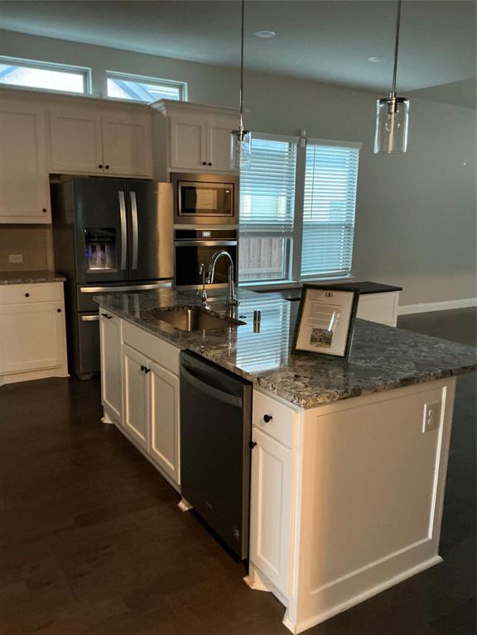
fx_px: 514
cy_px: 318
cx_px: 238
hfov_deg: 49.7
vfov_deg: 63.4
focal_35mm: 28
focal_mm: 3
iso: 400
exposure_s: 1/30
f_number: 1.8
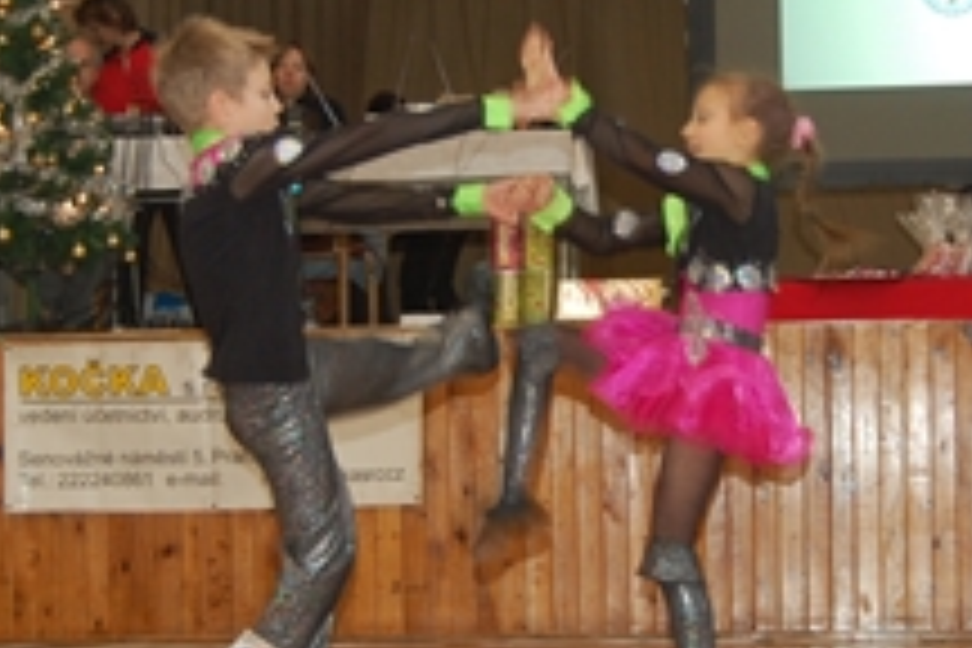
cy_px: 346
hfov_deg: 19.6
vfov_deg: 13.2
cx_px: 572
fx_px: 2808
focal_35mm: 104
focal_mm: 30
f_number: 4.2
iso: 400
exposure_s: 1/60
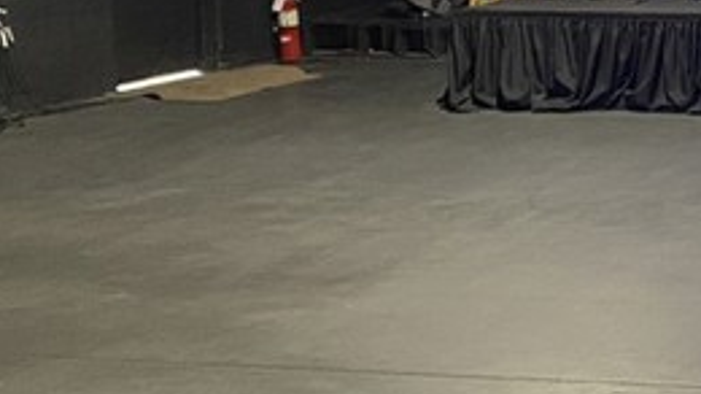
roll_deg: -0.5
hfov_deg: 17.0
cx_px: 1167
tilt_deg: -7.6
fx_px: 2025
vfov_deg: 11.0
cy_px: 24
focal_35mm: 109
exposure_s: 1/30
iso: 640
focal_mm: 4.25
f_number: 1.8
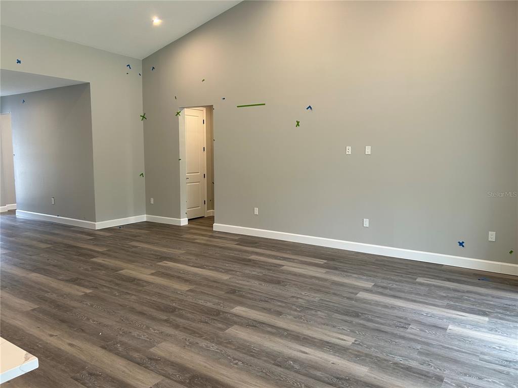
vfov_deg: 53.1
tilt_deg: -2.9
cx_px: 259
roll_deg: +0.3
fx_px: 389
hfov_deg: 67.3
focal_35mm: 26
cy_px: 194
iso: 64
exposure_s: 1/60
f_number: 1.5
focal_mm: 5.7
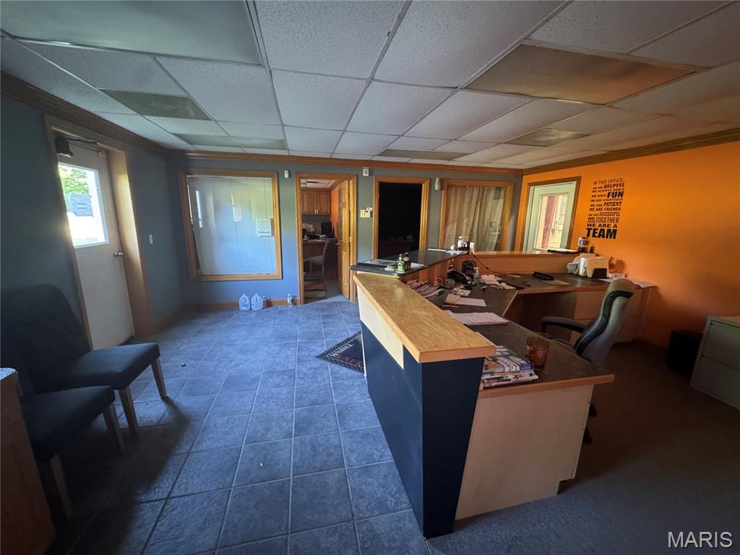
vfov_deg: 85.7
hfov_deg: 102.1
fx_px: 299
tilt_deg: -12.5
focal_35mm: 14
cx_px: 370
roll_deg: -1.0
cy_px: 278
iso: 1250
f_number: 2.2
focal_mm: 2.22
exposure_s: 1/43
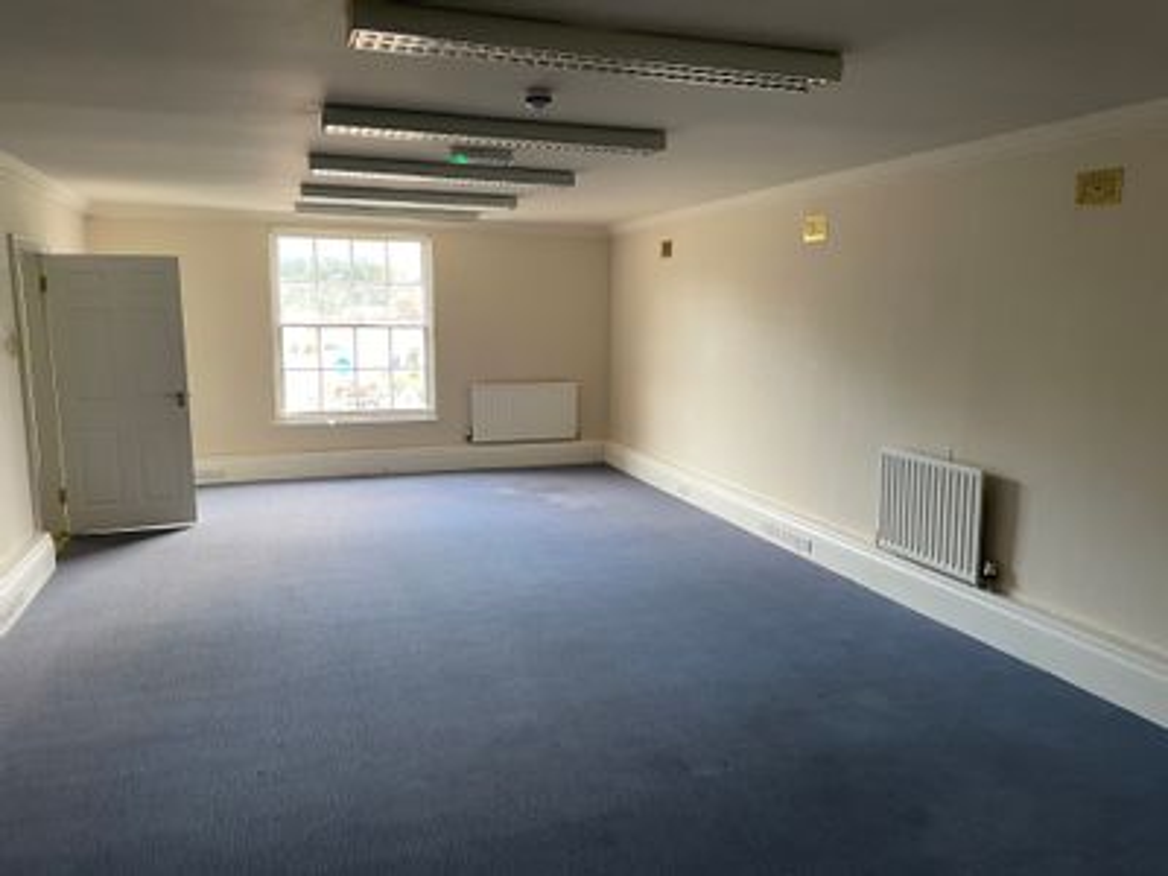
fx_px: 877
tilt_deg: -8.5
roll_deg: -0.2
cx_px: 584
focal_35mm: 26
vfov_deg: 53.1
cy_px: 438
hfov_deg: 67.3
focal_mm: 4.2
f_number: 1.6
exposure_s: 1/60
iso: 200
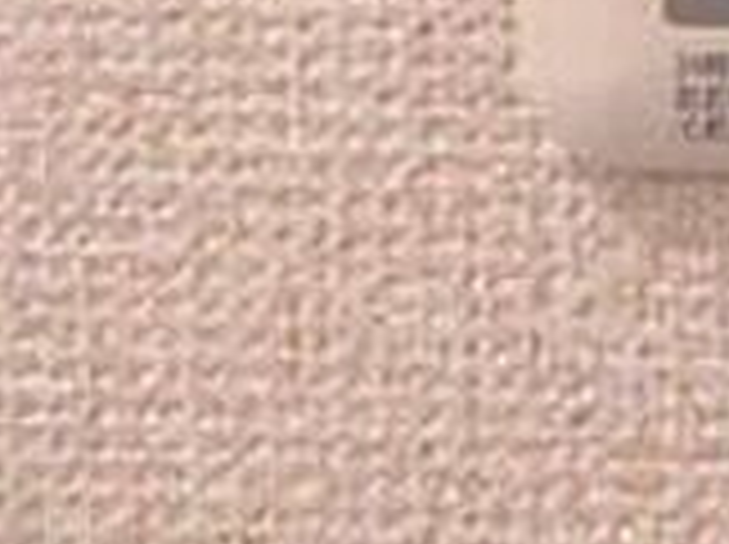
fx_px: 2166
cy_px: -391
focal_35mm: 103
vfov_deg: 13.1
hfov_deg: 17.9
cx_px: 932
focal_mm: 4.6
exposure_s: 1/25
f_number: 3.5
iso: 400
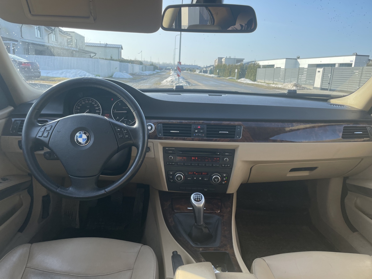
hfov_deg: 67.3
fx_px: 279
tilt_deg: -14.4
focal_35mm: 26
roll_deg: -2.9
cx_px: 186
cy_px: 140
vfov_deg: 53.1
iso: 32
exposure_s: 1/647
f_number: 1.6
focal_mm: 4.2
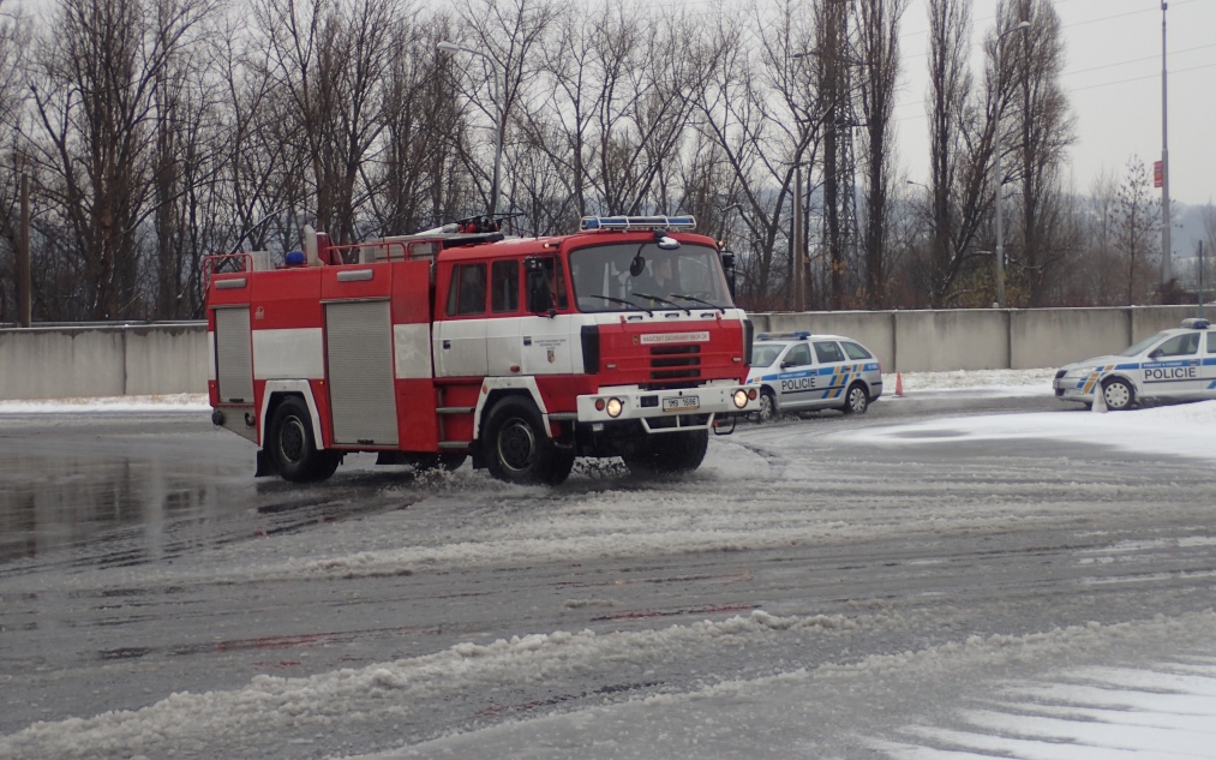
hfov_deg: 27.5
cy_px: 315
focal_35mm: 75
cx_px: 607
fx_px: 2485
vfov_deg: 17.4
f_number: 4
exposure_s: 1/200
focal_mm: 12.6
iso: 100
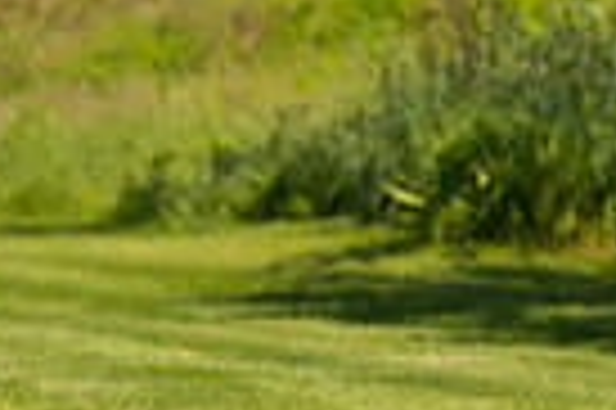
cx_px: -414
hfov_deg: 3.7
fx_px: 9417
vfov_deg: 2.5
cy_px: 110
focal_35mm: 551
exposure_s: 1/2000
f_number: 5.6
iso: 400
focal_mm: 130
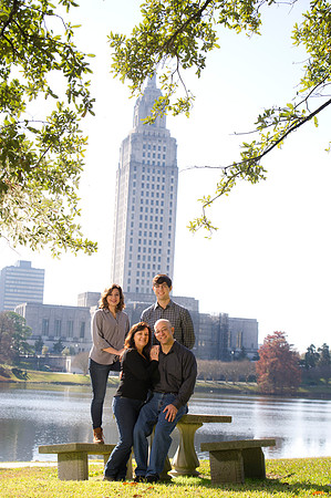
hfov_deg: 19.4
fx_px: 968
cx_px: 166
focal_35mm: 70
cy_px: 249
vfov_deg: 28.9
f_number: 6.3
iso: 200
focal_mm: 70
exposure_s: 1/250
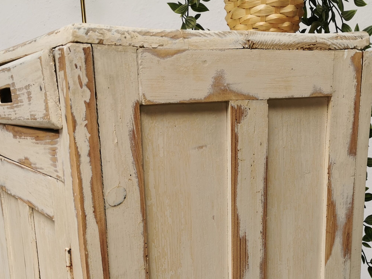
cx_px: 211
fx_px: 527
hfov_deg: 38.8
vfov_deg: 29.0
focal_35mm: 49
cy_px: 227
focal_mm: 5.58
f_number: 1.8
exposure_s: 1/100
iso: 50
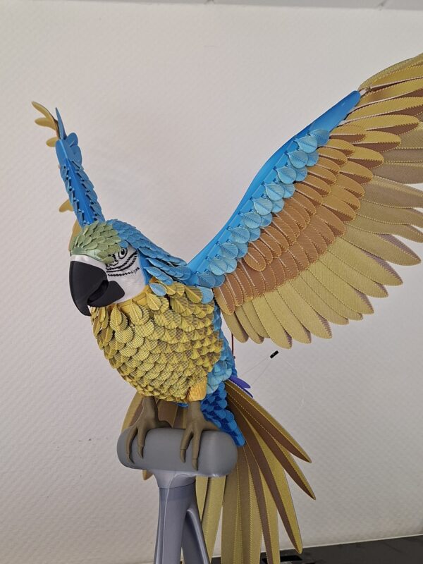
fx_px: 375
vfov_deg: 73.9
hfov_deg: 58.9
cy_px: 282
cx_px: 212
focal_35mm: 23
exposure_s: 1/50
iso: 250
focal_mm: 5.54
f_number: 1.8
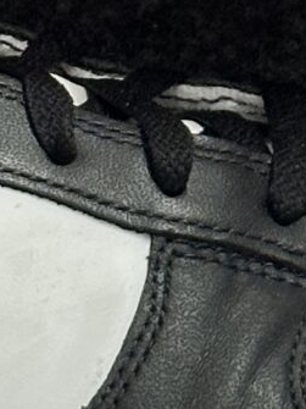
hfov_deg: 4.0
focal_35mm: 367
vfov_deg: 5.4
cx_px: -69
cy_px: -193
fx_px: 4328
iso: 200
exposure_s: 1/50
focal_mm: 6.86
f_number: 1.78
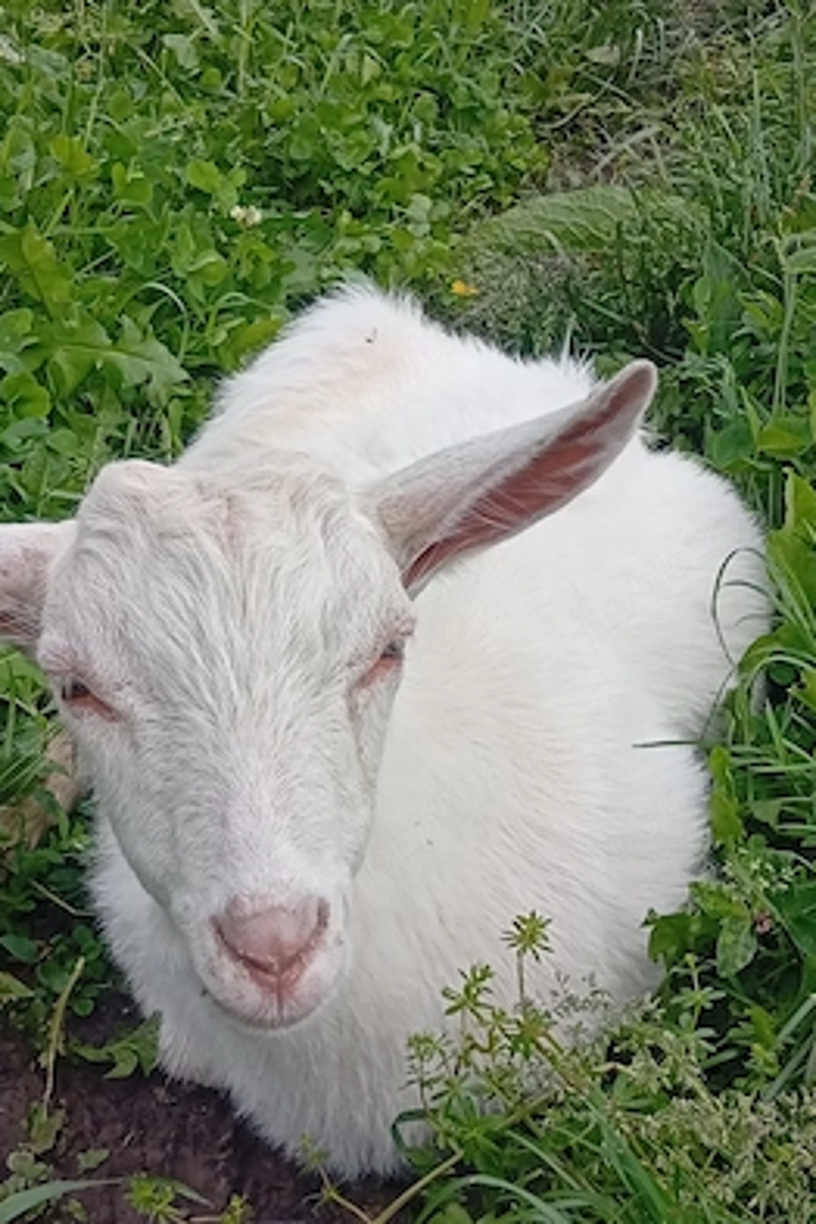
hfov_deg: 23.8
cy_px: 614
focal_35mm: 57
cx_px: 352
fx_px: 1938
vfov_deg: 35.1
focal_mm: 3.84
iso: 50
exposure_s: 1/622
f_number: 1.8
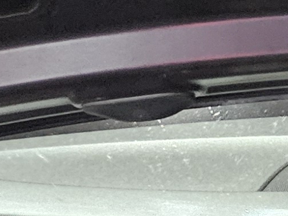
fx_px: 1515
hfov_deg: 10.2
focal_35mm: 182
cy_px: 836
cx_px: 539
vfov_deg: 6.6
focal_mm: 5.4
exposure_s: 1/20
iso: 1600
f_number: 1.8
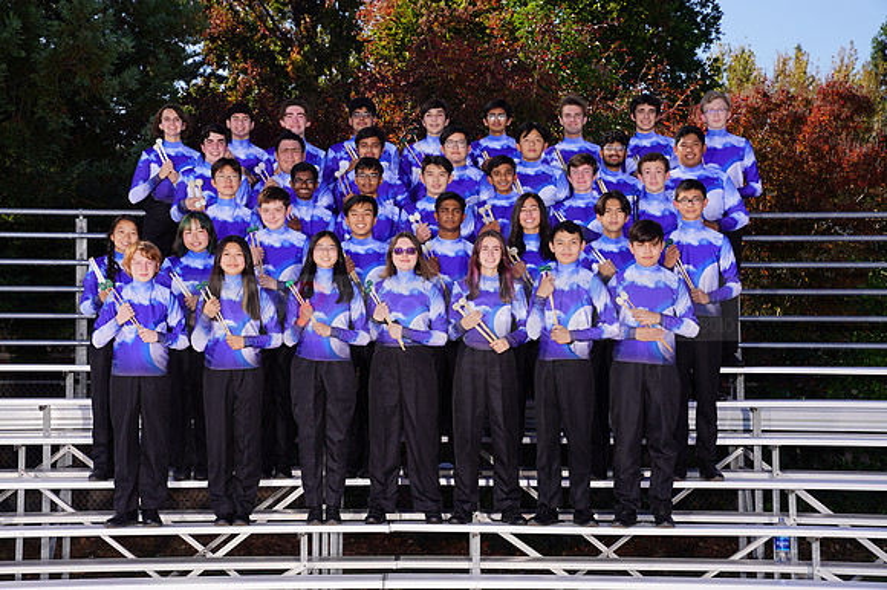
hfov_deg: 28.9
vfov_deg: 19.4
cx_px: 444
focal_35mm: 70
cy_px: 295
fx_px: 1724
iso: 100
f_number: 8
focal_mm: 70
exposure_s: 1/200
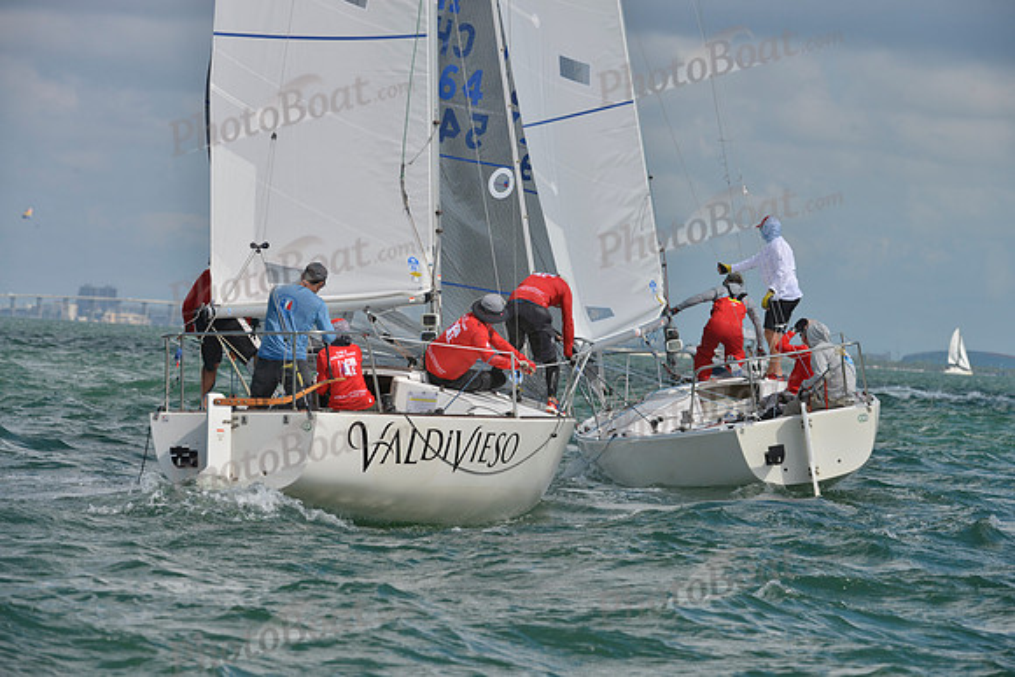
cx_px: 508
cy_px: 338
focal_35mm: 200
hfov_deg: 10.3
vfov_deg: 6.9
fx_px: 5640
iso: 200
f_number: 8
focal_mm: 200
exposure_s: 1/1000
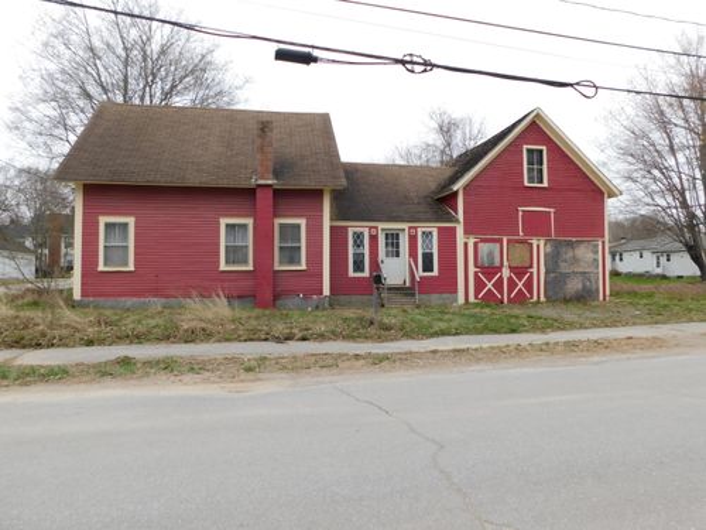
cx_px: 353
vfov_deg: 58.9
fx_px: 469
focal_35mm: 23
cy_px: 265
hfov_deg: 73.9
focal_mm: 4
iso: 125
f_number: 3
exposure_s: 1/800
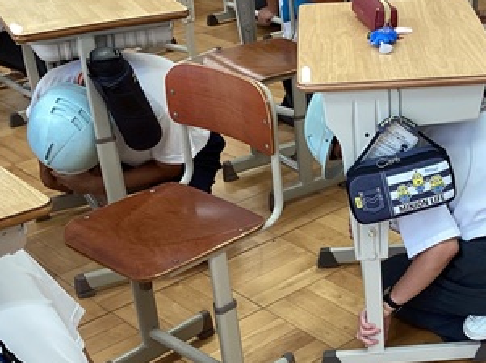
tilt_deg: -32.2
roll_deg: +1.8
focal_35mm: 66
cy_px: 286
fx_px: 926
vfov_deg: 21.9
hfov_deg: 28.9
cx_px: 375
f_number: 2.4
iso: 64
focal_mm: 3.3
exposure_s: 1/60
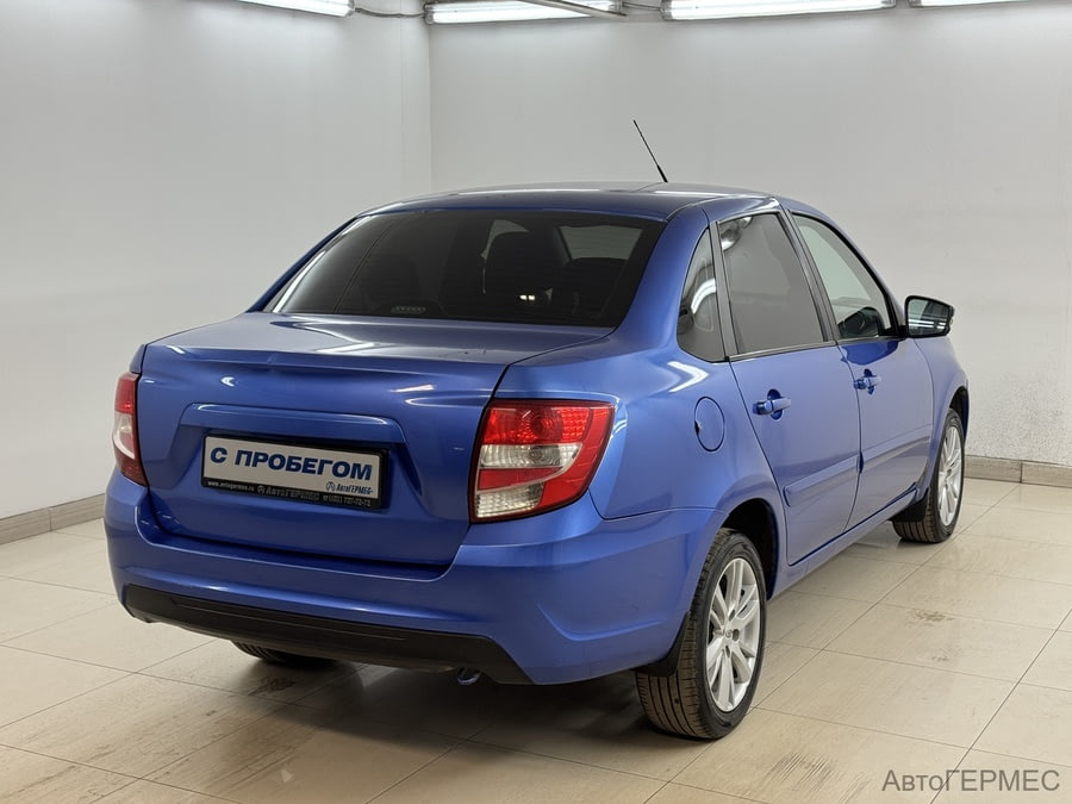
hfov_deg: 39.7
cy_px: 402
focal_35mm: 48
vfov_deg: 30.3
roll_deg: -0.5
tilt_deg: -10.1
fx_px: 1486
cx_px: 536
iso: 80
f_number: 1.78
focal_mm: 6.76
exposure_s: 1/100
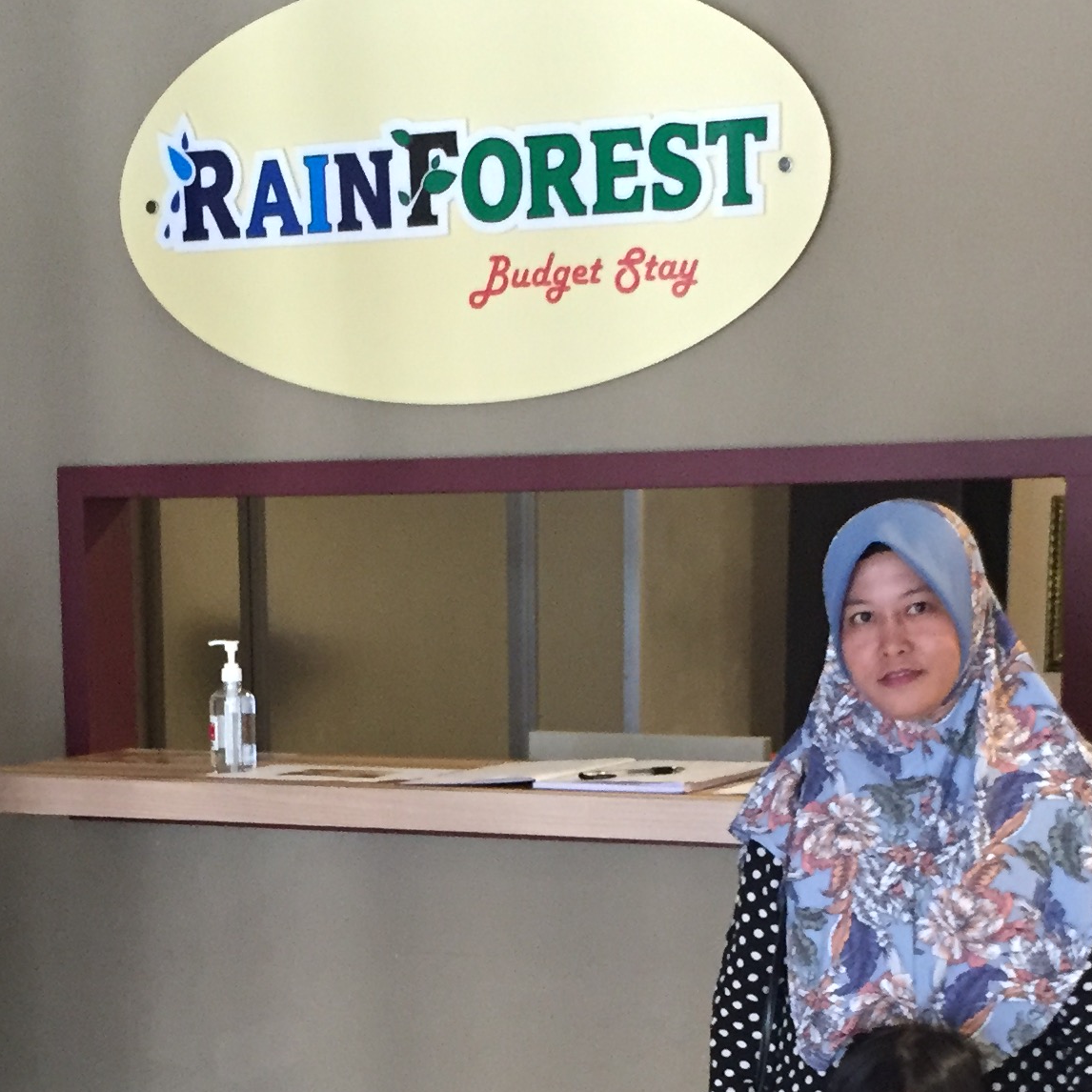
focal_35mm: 73
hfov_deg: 23.7
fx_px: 2605
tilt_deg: -8.6
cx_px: 501
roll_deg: -0.6
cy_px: 998
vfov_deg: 23.0
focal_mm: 4.15
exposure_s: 1/20
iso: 250
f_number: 2.2
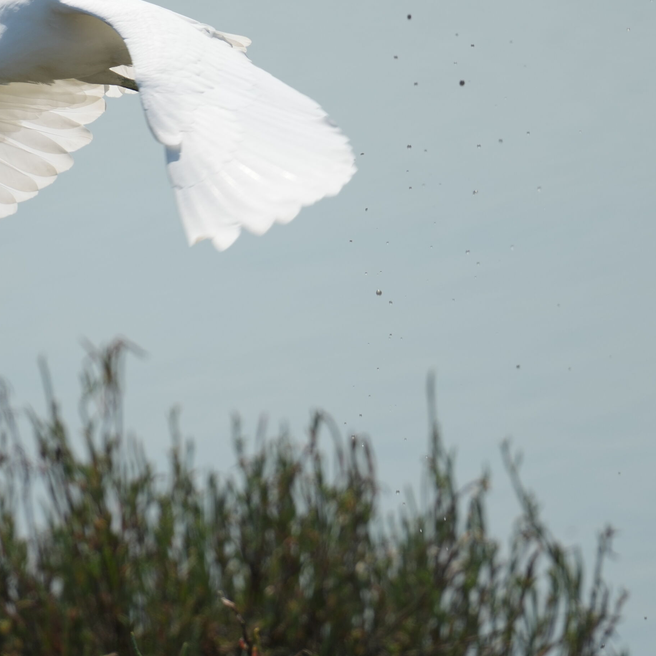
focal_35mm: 1204
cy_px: 267
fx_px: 25814
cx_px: 201
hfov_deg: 1.5
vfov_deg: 1.5
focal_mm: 600
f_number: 5.6
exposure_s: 1/1600
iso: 320
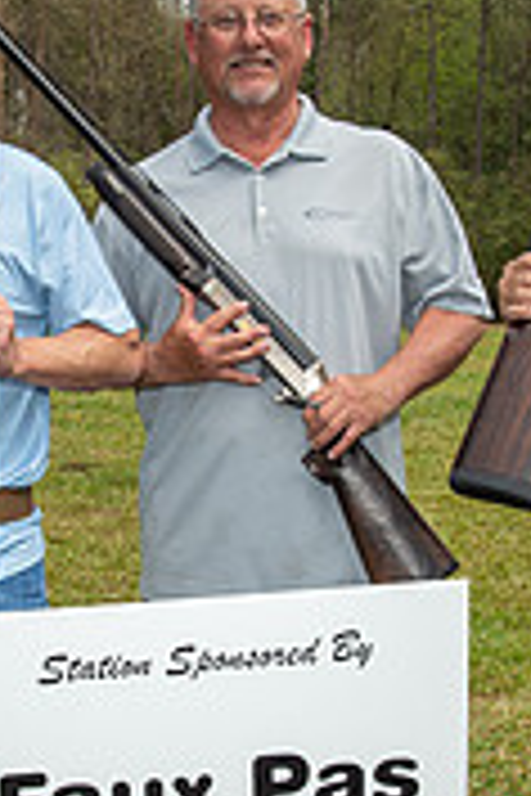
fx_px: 1593
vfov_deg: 28.0
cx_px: 130
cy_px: 499
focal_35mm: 72
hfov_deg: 18.8
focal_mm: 22
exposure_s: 1/250
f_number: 7.1
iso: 125
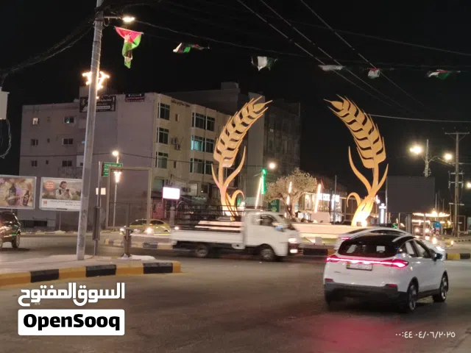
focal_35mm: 58
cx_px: 236
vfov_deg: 25.2
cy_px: 176
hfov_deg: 33.2
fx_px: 789
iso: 1328
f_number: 1.75
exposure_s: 1/30
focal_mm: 5.25
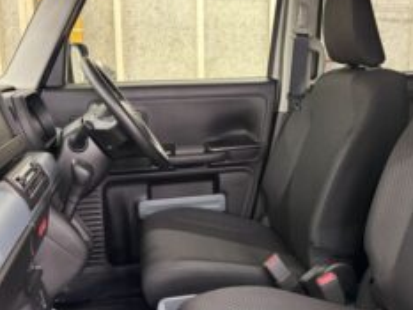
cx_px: 252
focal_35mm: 39
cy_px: 148
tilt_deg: -10.9
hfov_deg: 47.5
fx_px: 466
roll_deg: +0.5
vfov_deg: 36.8
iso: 320
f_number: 1.6
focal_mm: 5.96
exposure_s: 1/50
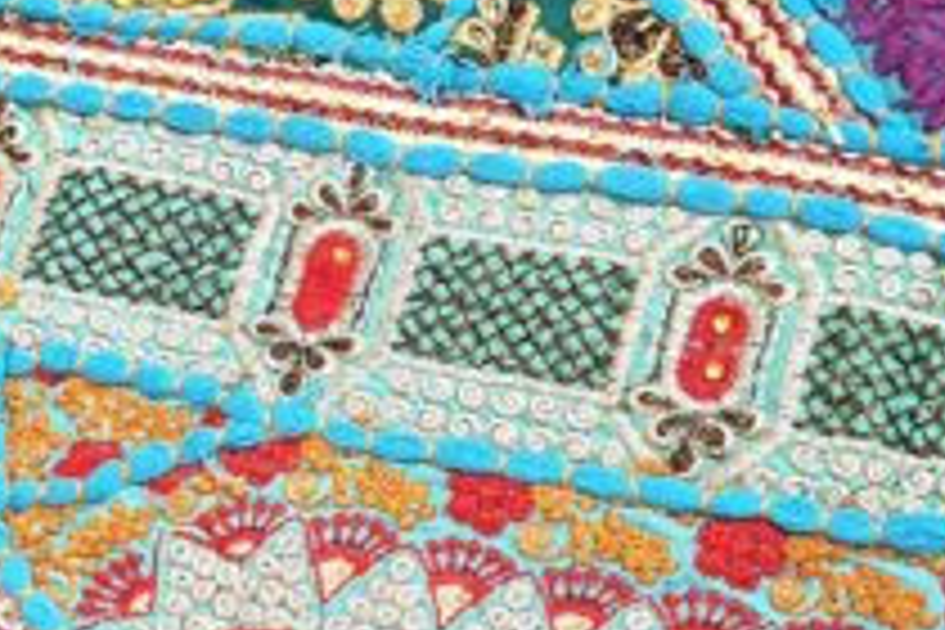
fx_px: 2362
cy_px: 353
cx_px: 356
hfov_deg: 22.6
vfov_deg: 15.2
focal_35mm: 90
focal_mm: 5.4
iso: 160
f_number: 1.8
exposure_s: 1/120
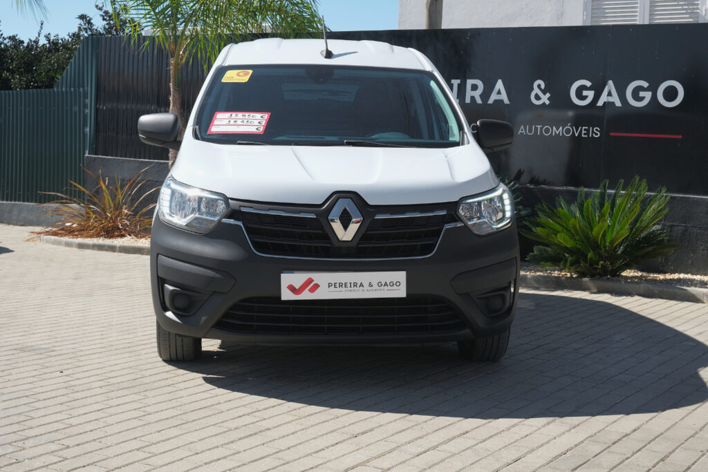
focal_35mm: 51
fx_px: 1003
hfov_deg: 38.9
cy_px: 236
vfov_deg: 26.5
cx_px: 354
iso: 160
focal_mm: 34.3
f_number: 9
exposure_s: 1/200
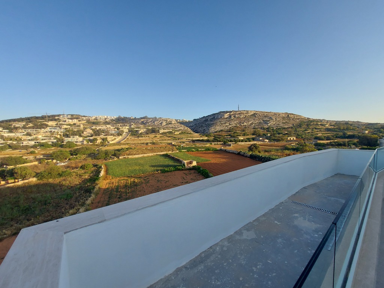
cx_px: 192
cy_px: 144
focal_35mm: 13
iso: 50
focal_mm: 1.74
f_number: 2.2
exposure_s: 1/810
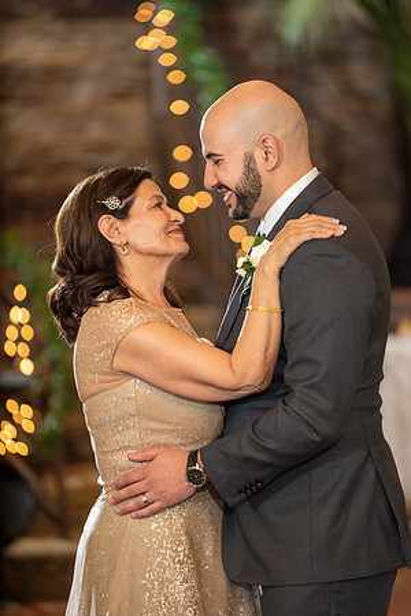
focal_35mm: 194
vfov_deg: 10.6
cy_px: 308
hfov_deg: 7.1
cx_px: 206
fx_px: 3322
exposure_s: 1/250
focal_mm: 194
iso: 1600
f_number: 2.8
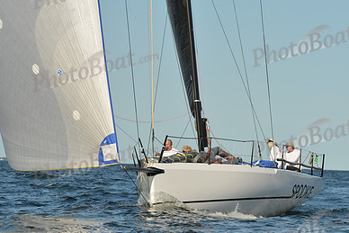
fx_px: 1959
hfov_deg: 10.2
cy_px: 103
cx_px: 206
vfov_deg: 6.8
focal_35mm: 202
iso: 320
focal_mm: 135
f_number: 6.3
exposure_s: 1/1000
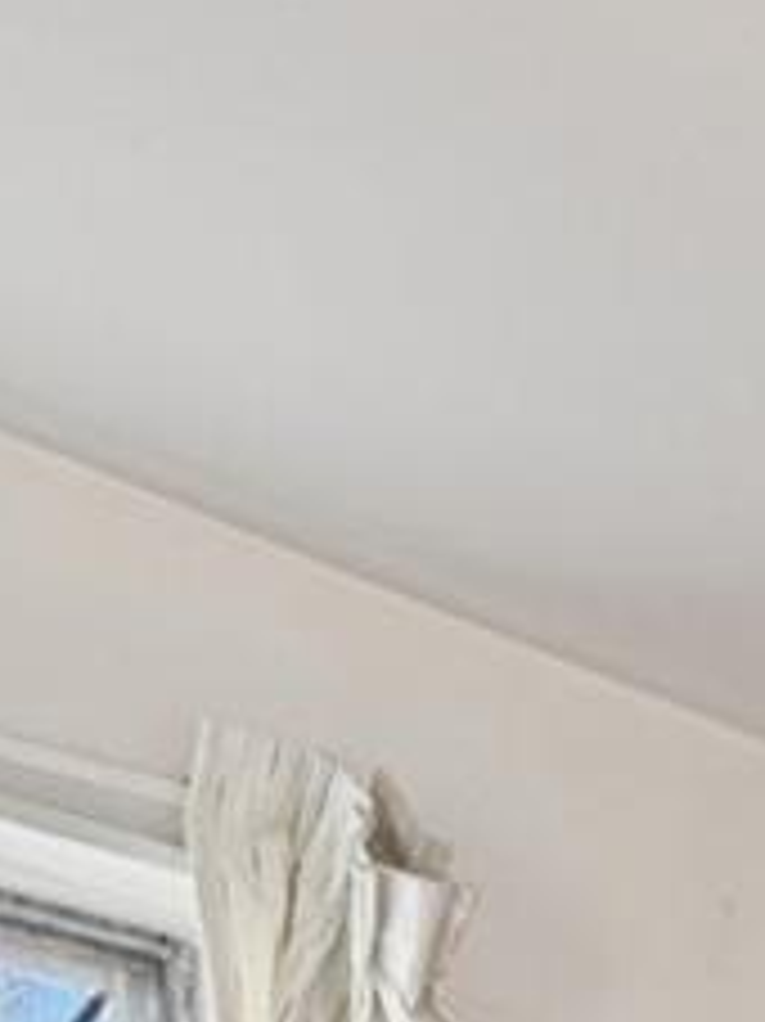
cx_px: 1498
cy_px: 1949
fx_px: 2802
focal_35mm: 95
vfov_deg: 16.5
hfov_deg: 13.5
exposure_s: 1/15
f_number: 8
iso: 180
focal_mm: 14
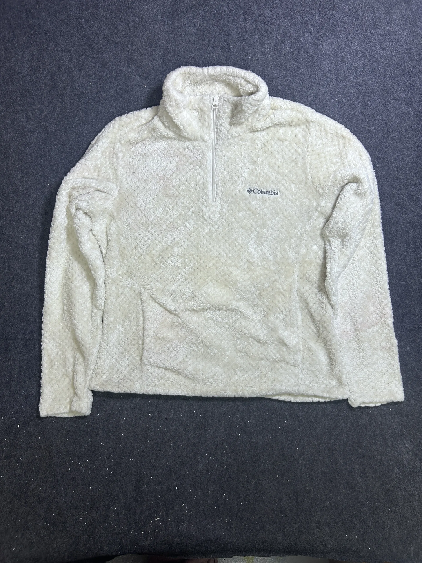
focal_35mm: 26
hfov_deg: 53.1
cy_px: 282
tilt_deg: -67.4
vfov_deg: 67.3
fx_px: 423
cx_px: 211
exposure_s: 1/50
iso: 80
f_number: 1.5
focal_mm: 5.7
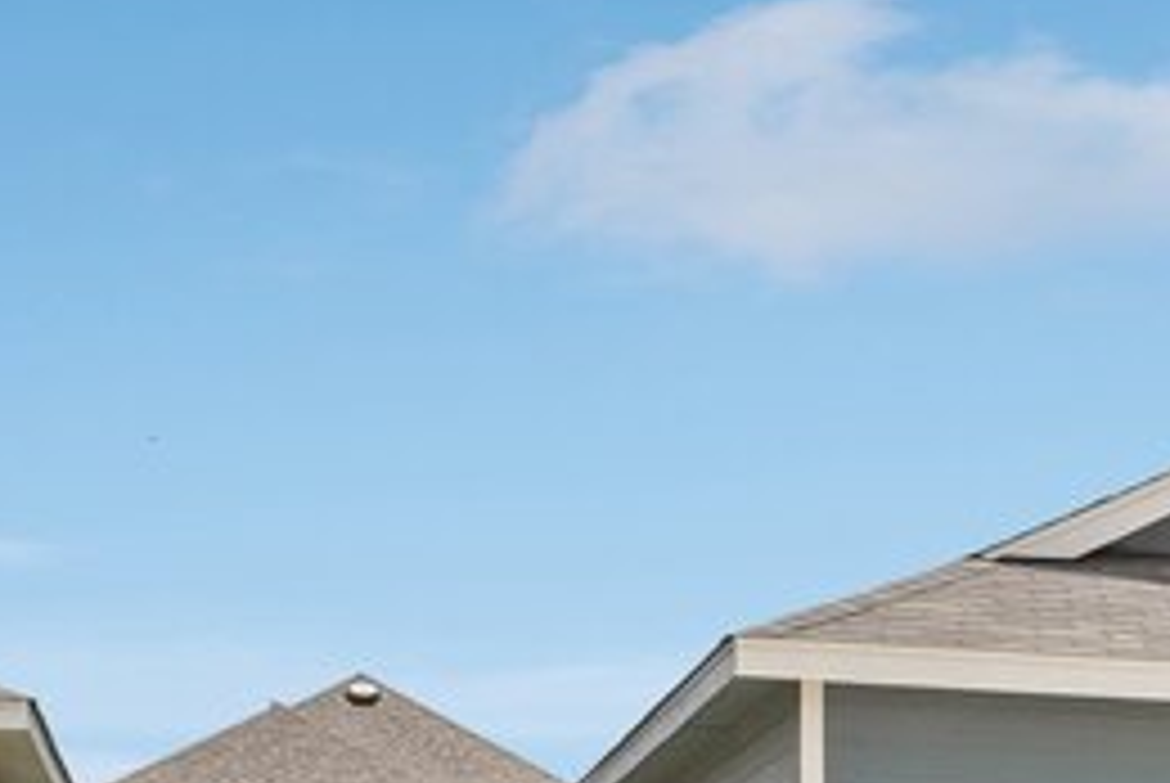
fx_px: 2798
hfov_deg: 22.2
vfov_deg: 15.4
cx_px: 1323
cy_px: 893
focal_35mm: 86
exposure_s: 1/320
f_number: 8
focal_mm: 35
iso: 100
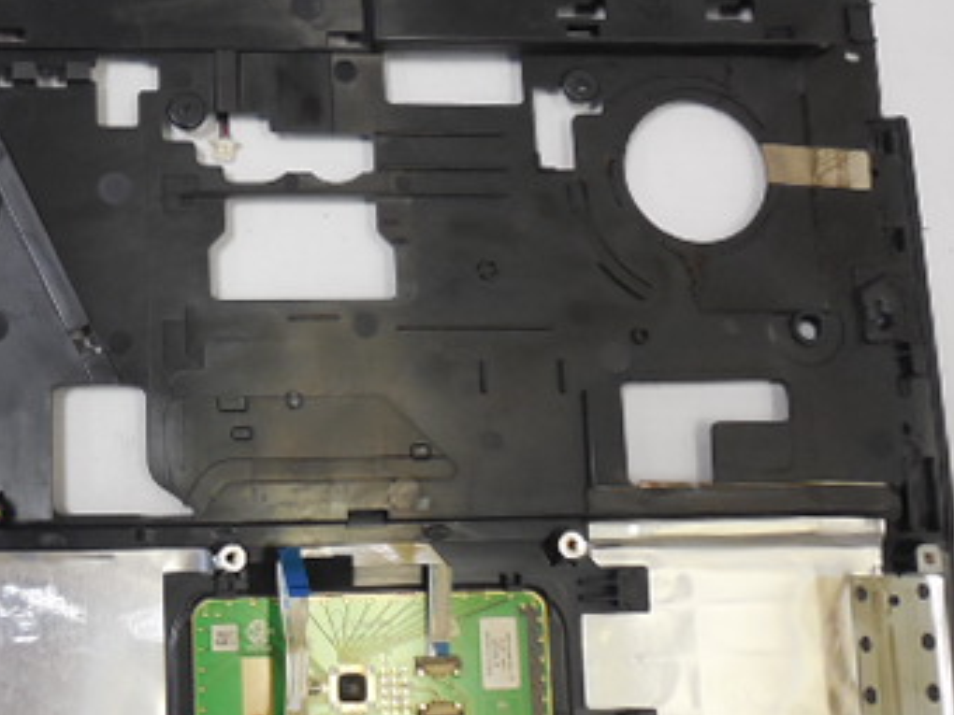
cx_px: 118
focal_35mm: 49
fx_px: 1350
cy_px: 345
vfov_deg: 29.7
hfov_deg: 36.8
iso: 400
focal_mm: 4.6
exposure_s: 1/25
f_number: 3.5
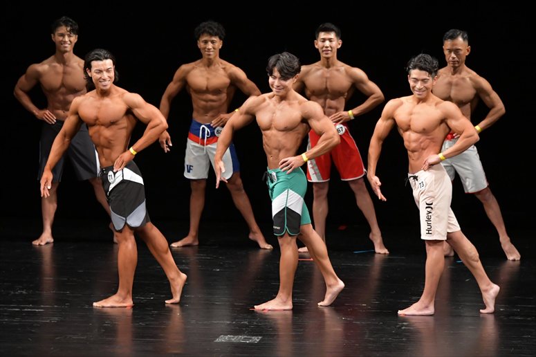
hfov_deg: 8.6
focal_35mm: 240
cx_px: 268
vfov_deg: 5.7
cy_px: 178
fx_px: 3572
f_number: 5.6
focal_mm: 160
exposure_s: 1/400
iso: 3200
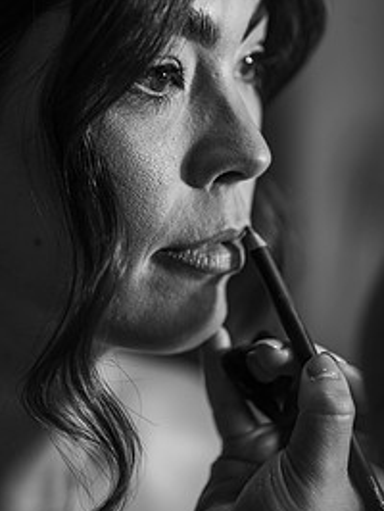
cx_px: 103
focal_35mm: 138
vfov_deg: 14.2
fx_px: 2038
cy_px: 125
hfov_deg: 10.7
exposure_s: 1/200
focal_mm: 85
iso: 180
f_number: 1.8
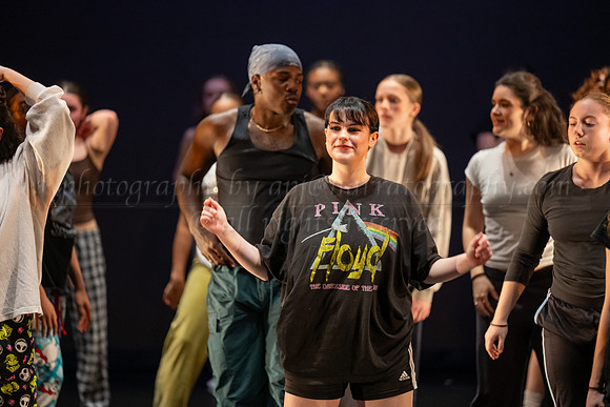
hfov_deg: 10.3
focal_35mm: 200
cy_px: 204
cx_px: 305
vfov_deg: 6.9
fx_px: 3390
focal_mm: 200
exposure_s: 1/250
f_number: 2.8
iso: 3200
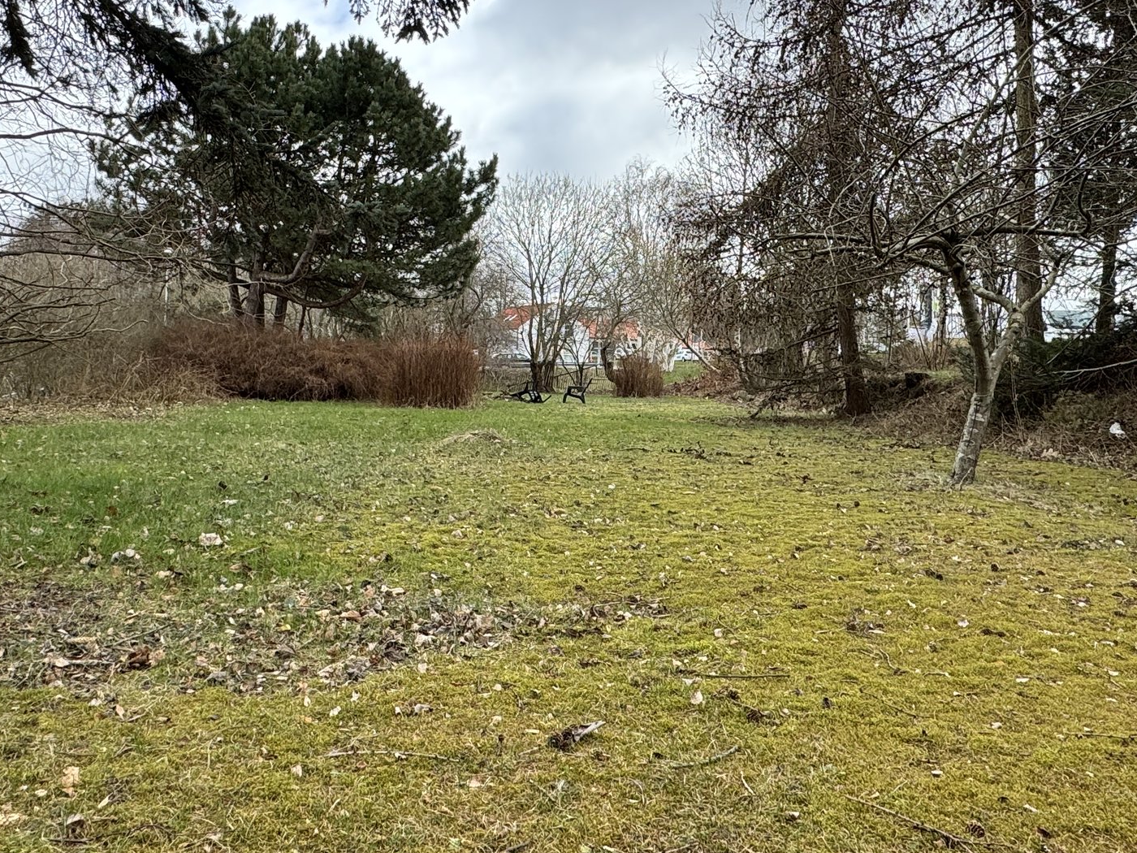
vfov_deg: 46.6
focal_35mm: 30
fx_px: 985
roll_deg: -0.9
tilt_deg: +2.6
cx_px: 561
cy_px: 355
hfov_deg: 60.0
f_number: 2.2
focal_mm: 2.22
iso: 40
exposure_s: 1/488
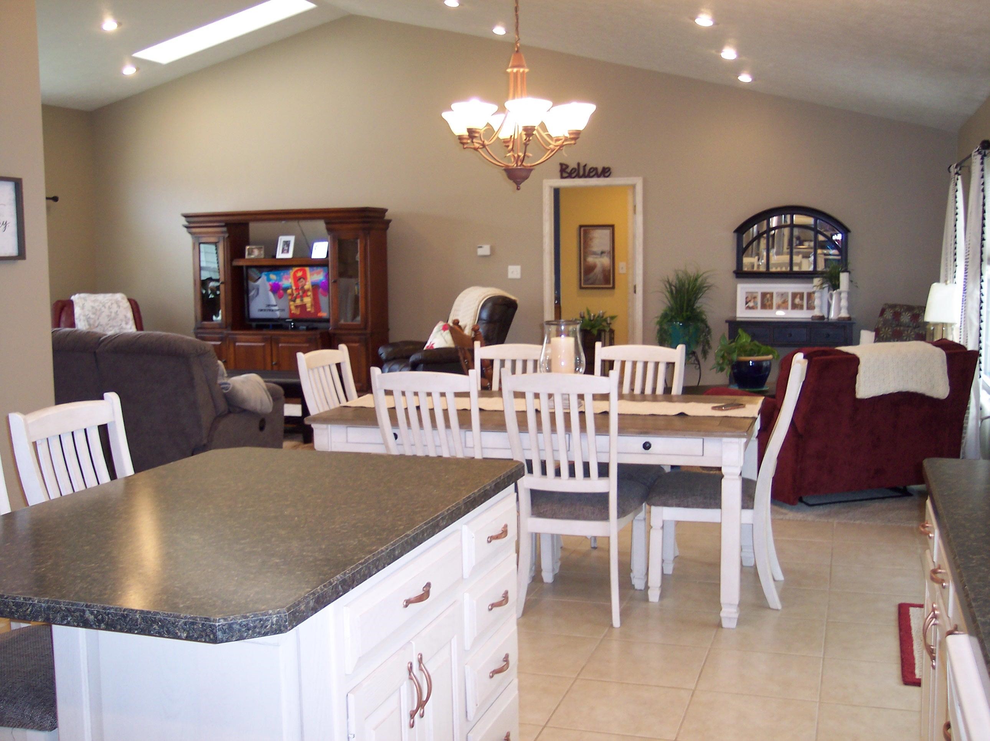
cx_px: 495
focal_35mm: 38
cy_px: 370
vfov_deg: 37.7
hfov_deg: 49.0
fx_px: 1086
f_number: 2.8
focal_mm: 8
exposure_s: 1/30
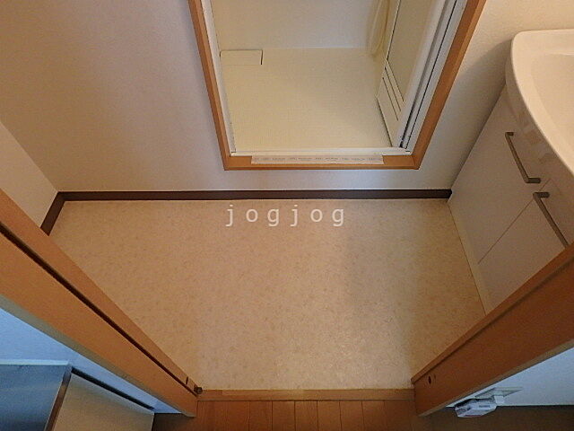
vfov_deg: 63.4
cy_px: 216
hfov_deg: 79.0
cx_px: 287
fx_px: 348
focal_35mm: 21
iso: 400
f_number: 3.5
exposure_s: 1/30
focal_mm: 3.7
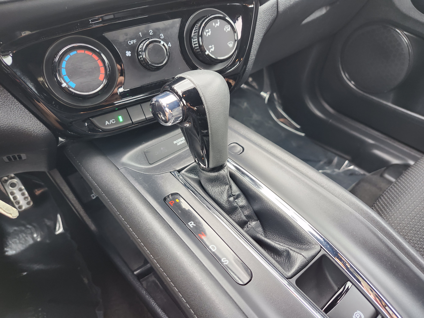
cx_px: 212
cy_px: 159
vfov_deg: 58.9
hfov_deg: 73.9
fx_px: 282
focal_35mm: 23
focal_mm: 5.54
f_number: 1.8
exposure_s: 1/120
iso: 320
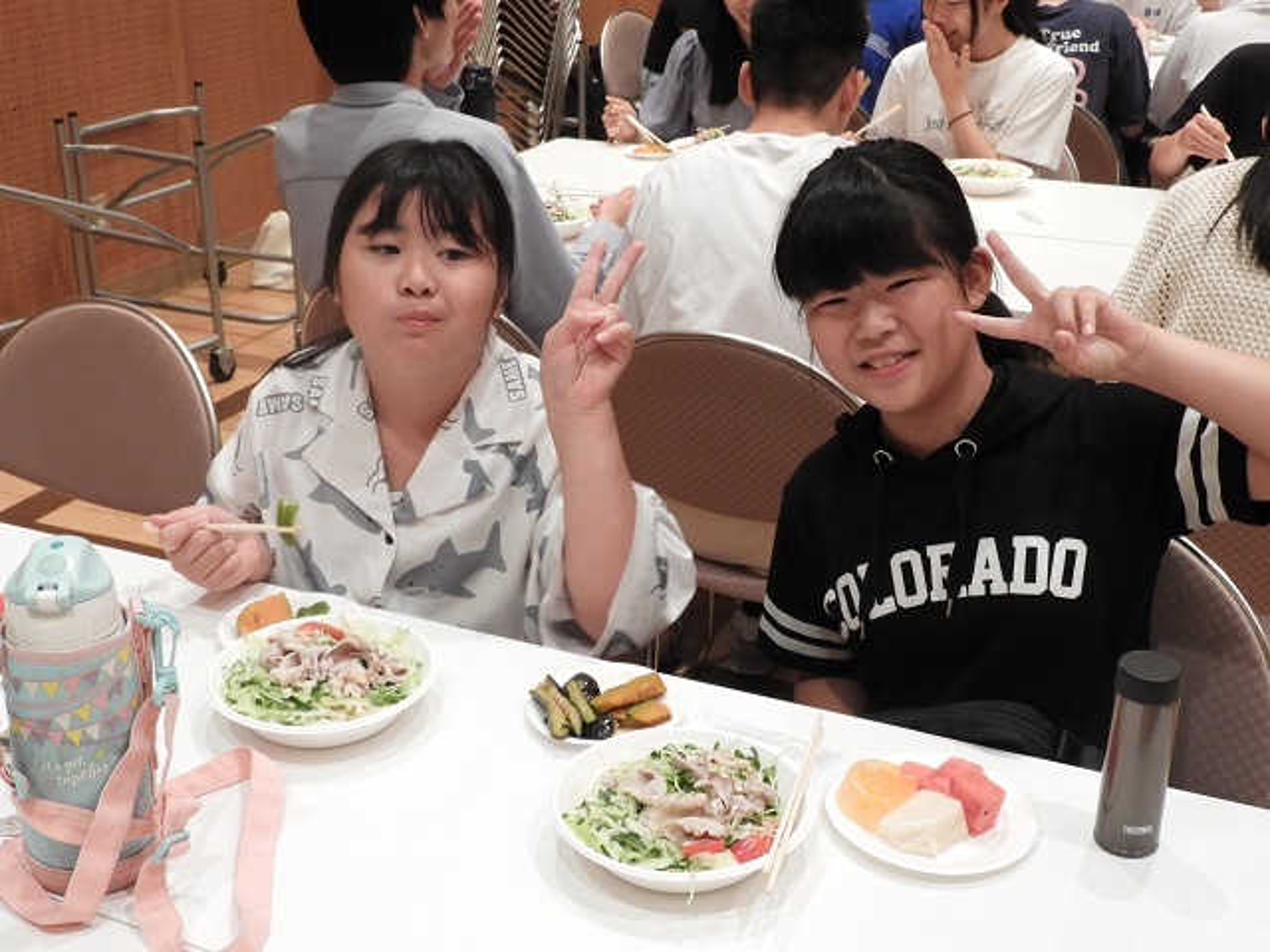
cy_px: 476
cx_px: 635
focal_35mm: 45
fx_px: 1651
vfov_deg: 32.2
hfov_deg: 42.1
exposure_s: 1/30
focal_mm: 8.1
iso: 400
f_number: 4
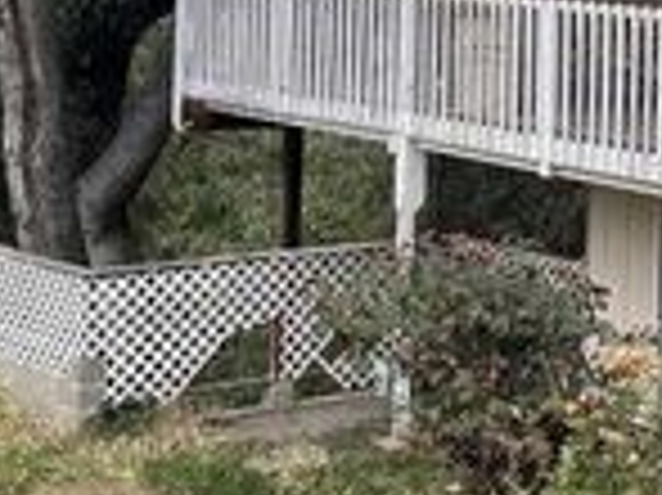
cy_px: -22
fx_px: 2159
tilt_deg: -1.4
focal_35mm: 113
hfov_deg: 16.3
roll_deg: -1.3
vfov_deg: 12.9
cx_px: 914
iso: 50
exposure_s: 1/513
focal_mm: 5.1
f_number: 1.6
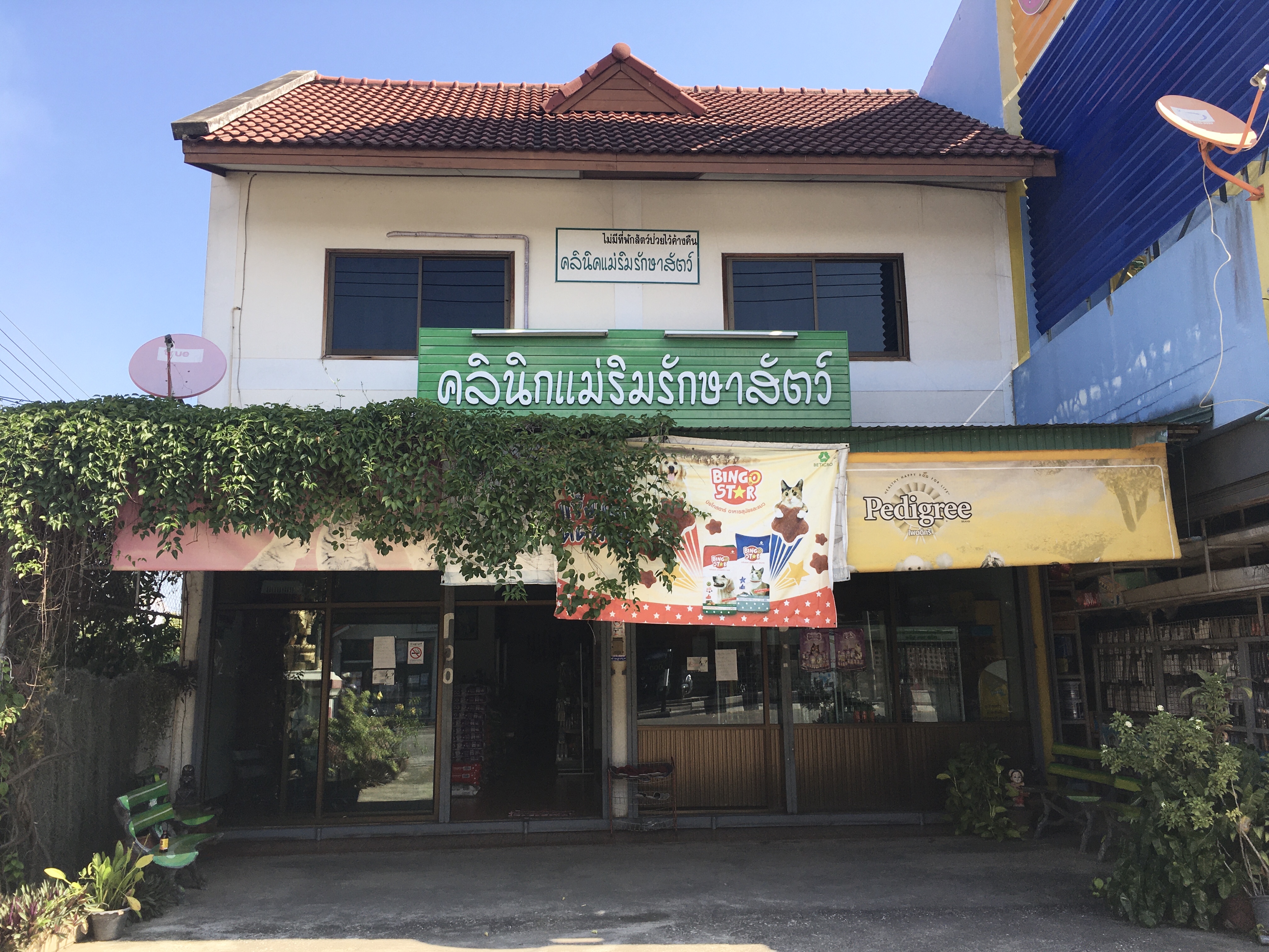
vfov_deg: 48.2
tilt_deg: +12.0
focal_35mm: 29
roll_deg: +0.3
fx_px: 1063
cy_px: 476
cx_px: 634
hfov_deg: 61.7
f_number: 2.2
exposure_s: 1/549
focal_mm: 4.15
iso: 25
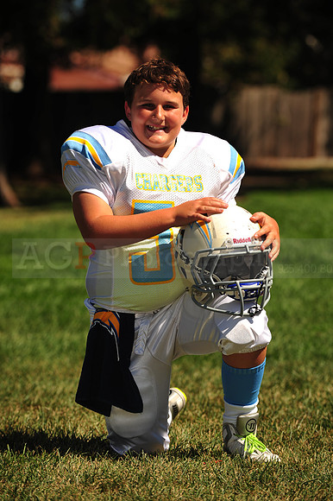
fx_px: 2431
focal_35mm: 175
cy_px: 250
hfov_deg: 7.8
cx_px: 166
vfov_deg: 11.8
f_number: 5
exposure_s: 1/1000
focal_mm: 175
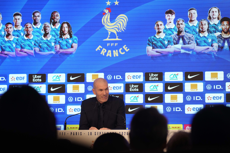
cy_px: 76
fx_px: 914
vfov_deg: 9.6
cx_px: 115
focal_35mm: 143
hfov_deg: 14.3
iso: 2500
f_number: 5.6
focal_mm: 143
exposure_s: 1/250
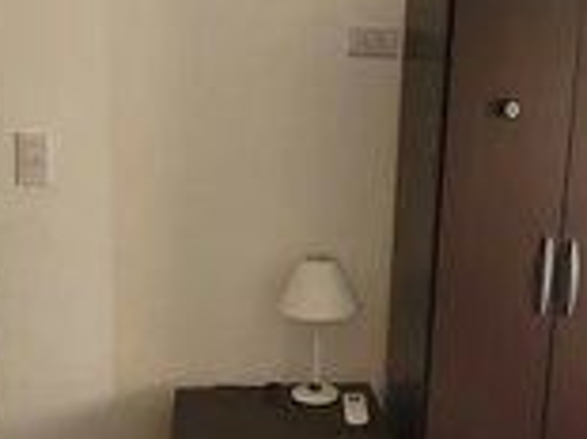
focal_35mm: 37
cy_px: 197
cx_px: 443
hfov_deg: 48.2
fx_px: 627
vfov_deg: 38.6
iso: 250
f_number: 2.2
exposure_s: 1/50
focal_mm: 1.74
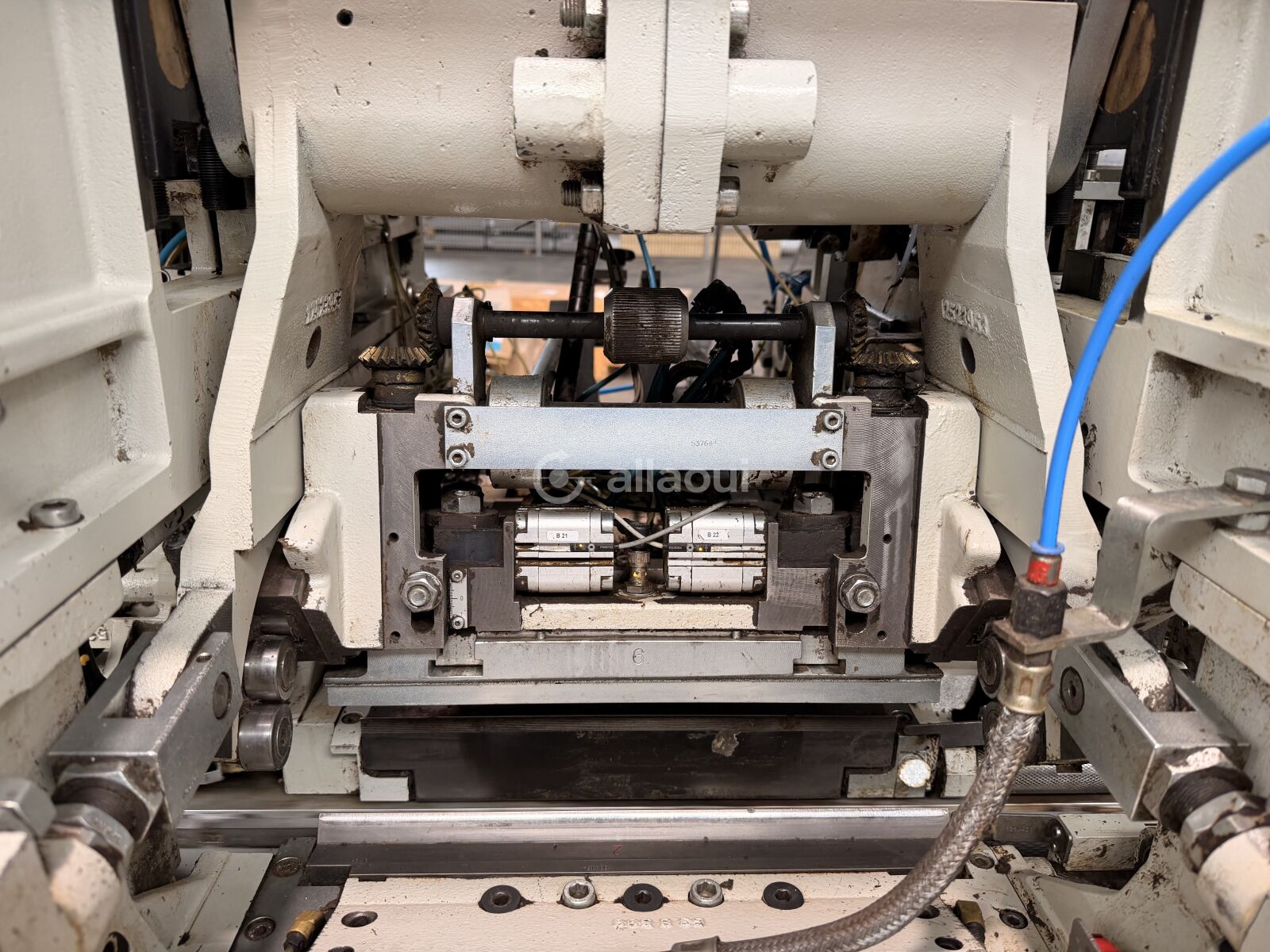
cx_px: 635
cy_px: 476
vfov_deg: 56.8
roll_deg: -0.6
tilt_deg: -19.9
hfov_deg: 71.6
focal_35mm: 24
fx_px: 881
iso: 125
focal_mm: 6.76
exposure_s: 1/50
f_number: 1.78
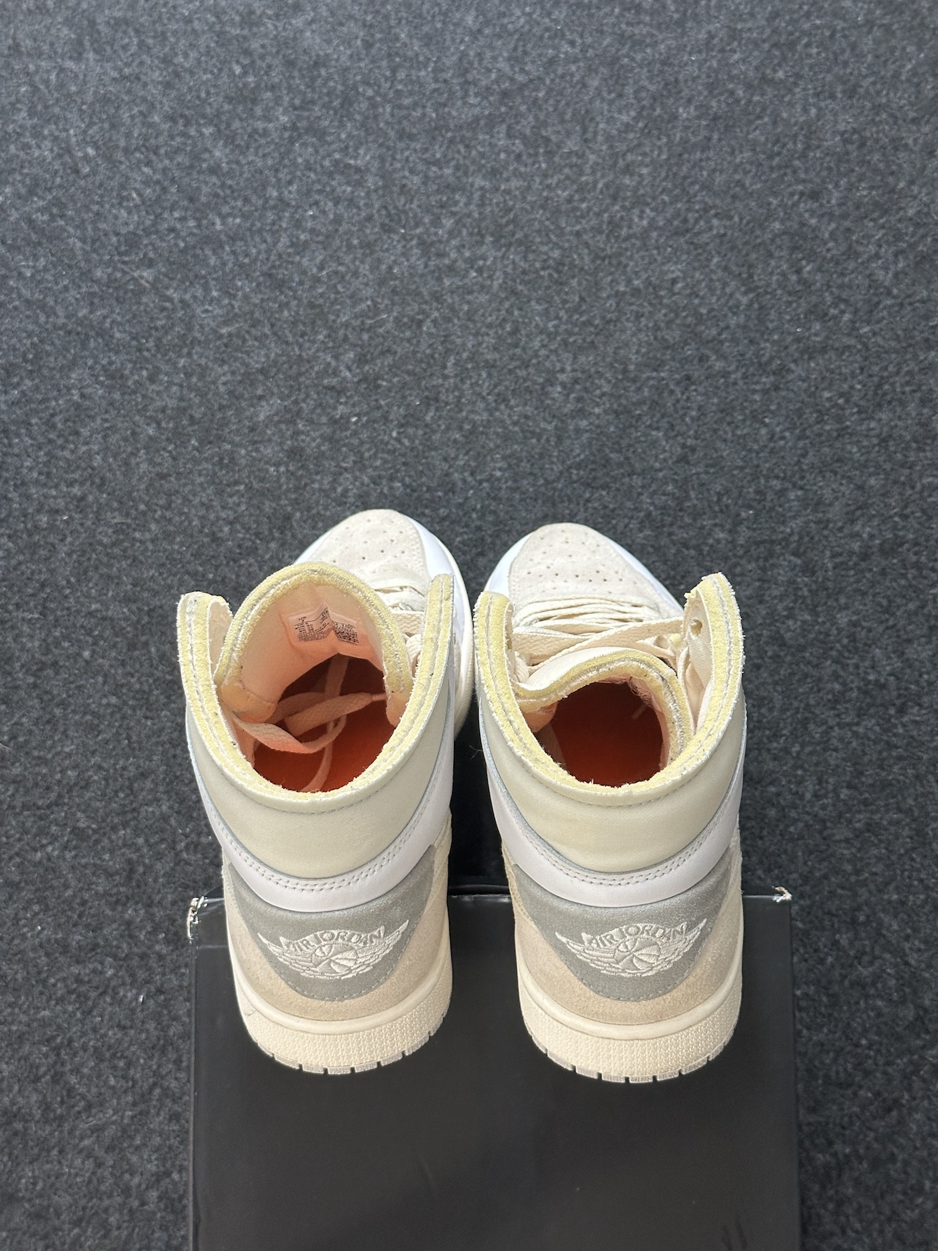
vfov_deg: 39.7
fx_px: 1734
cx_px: 469
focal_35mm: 48
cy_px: 626
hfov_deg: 30.3
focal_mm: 6.86
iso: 400
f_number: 1.78
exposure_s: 1/33
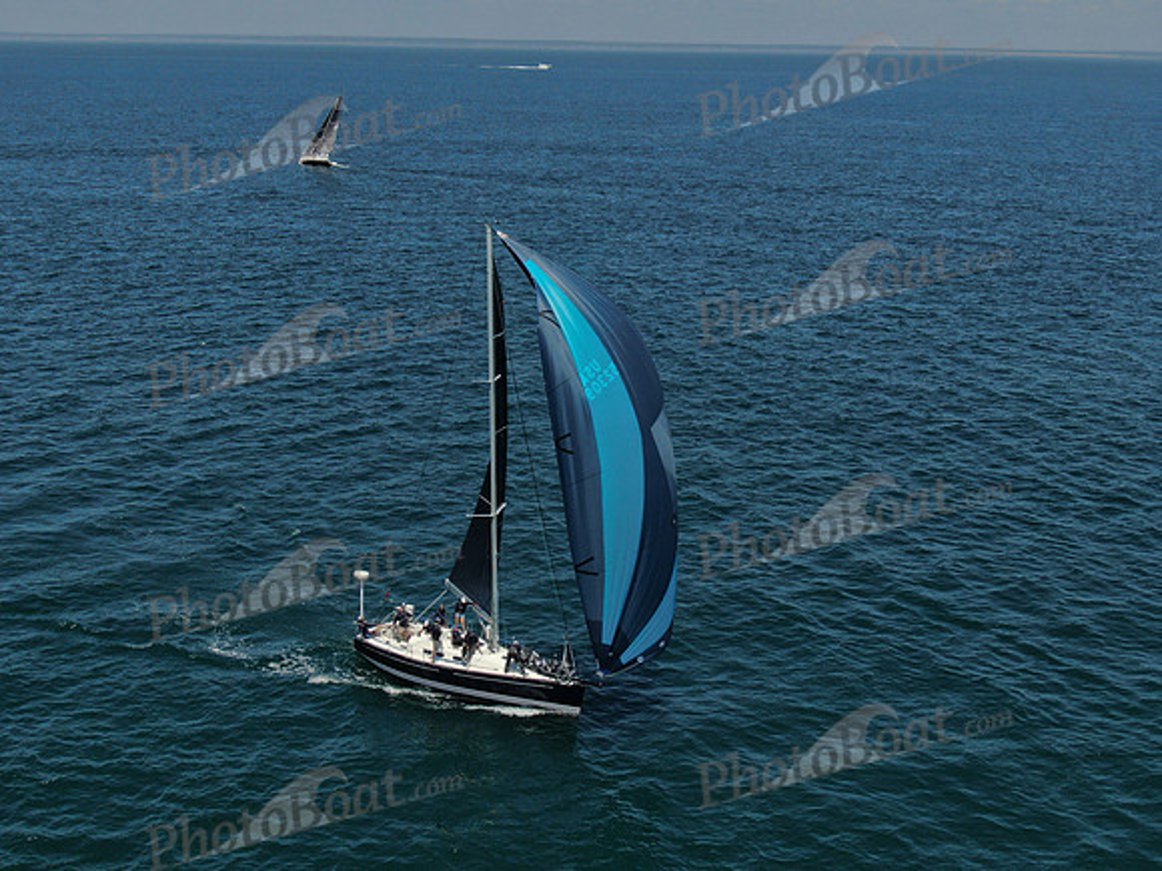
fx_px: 1611
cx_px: 581
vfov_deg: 30.3
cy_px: 436
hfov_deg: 39.7
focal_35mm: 48
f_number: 3.8
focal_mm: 8.6
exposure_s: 1/1250
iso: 100
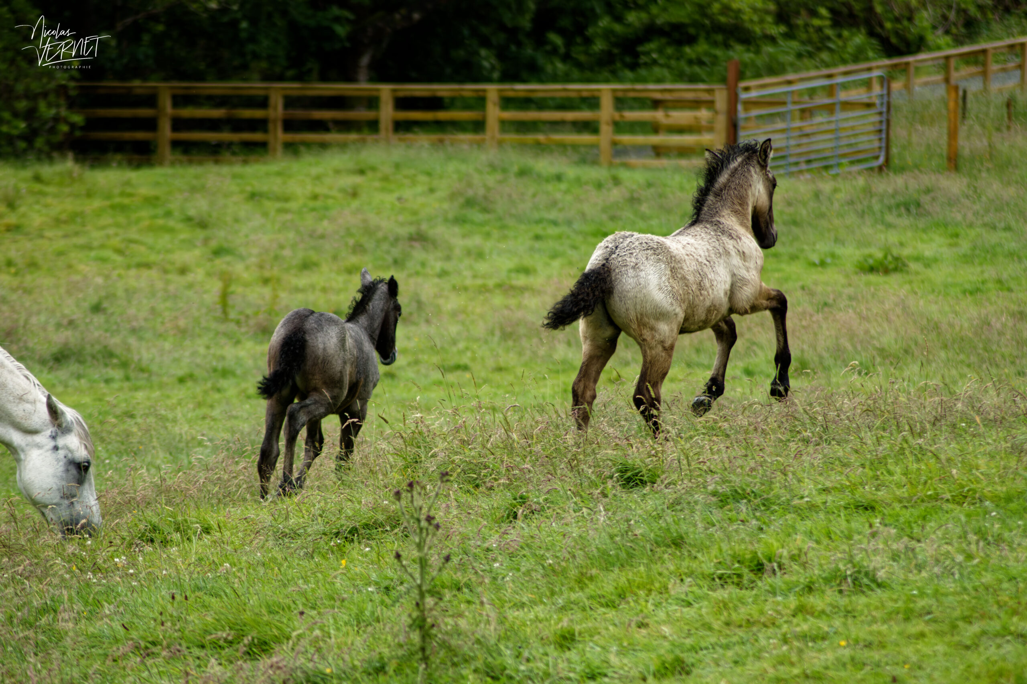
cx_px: 514
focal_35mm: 300
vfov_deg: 4.6
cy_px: 342
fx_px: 8557
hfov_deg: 6.9
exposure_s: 1/1600
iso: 800
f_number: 5
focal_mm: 200
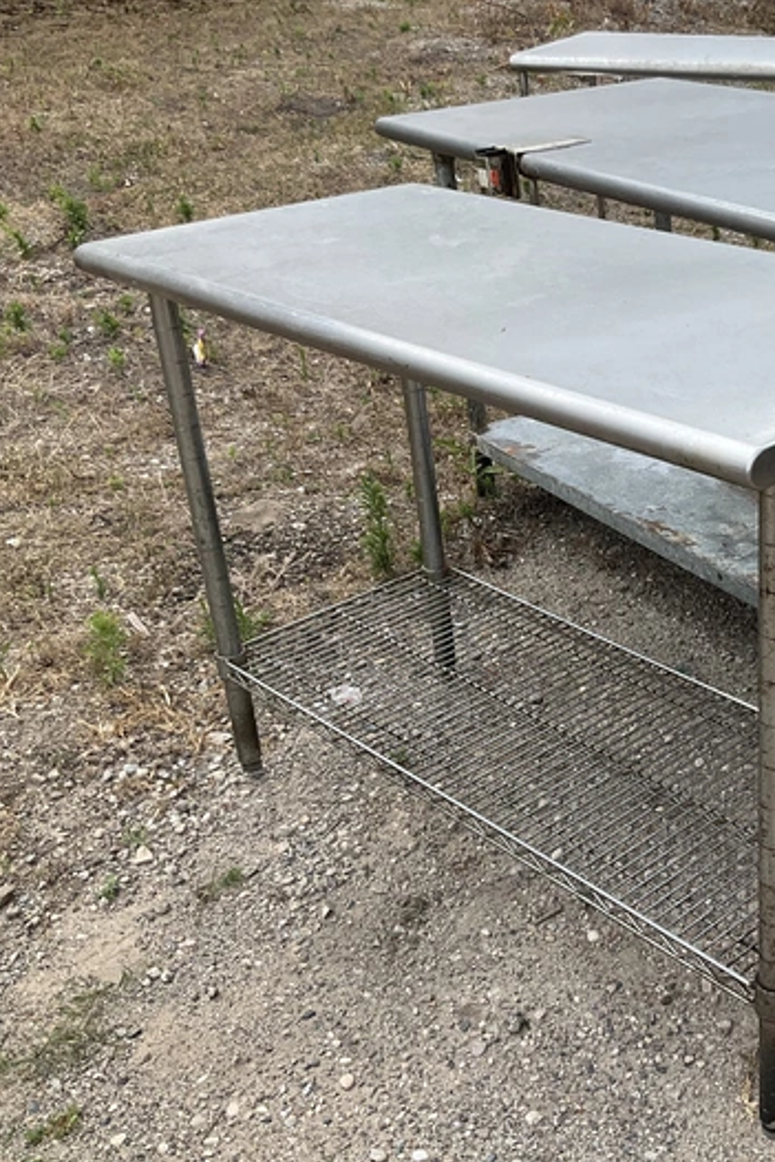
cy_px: 551
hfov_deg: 29.6
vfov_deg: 45.4
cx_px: 726
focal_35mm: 43
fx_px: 1388
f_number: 1.8
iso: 25
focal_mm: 3
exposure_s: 1/929
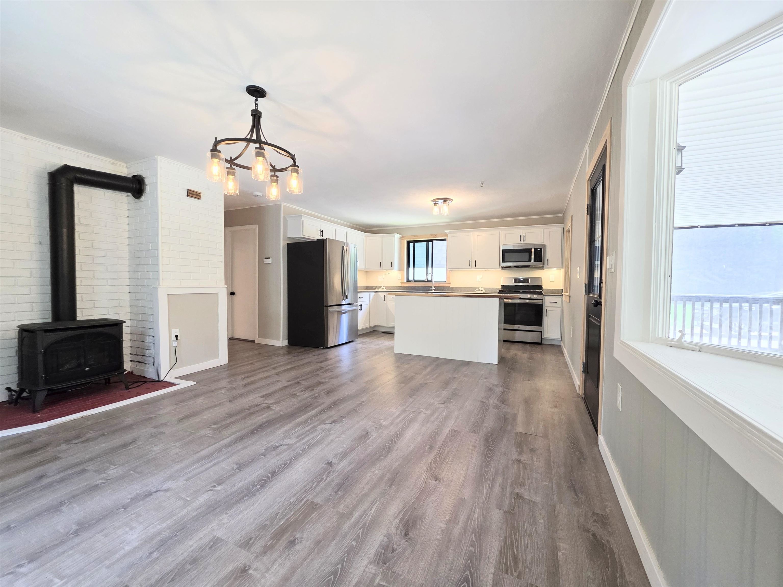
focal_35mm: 13
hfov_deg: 106.2
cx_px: 392
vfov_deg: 89.9
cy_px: 294
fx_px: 294
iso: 160
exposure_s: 1/120
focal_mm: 2.2
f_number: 1.9
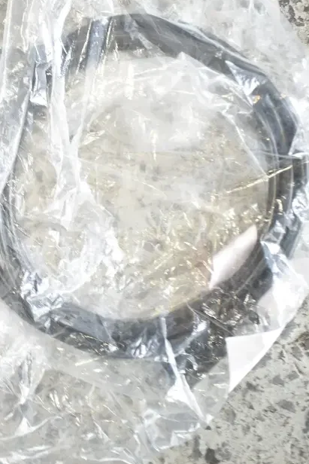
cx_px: 109
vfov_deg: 40.0
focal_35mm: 49
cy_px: 167
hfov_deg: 27.4
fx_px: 630
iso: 200
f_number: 3.8
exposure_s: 1/50
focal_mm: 22
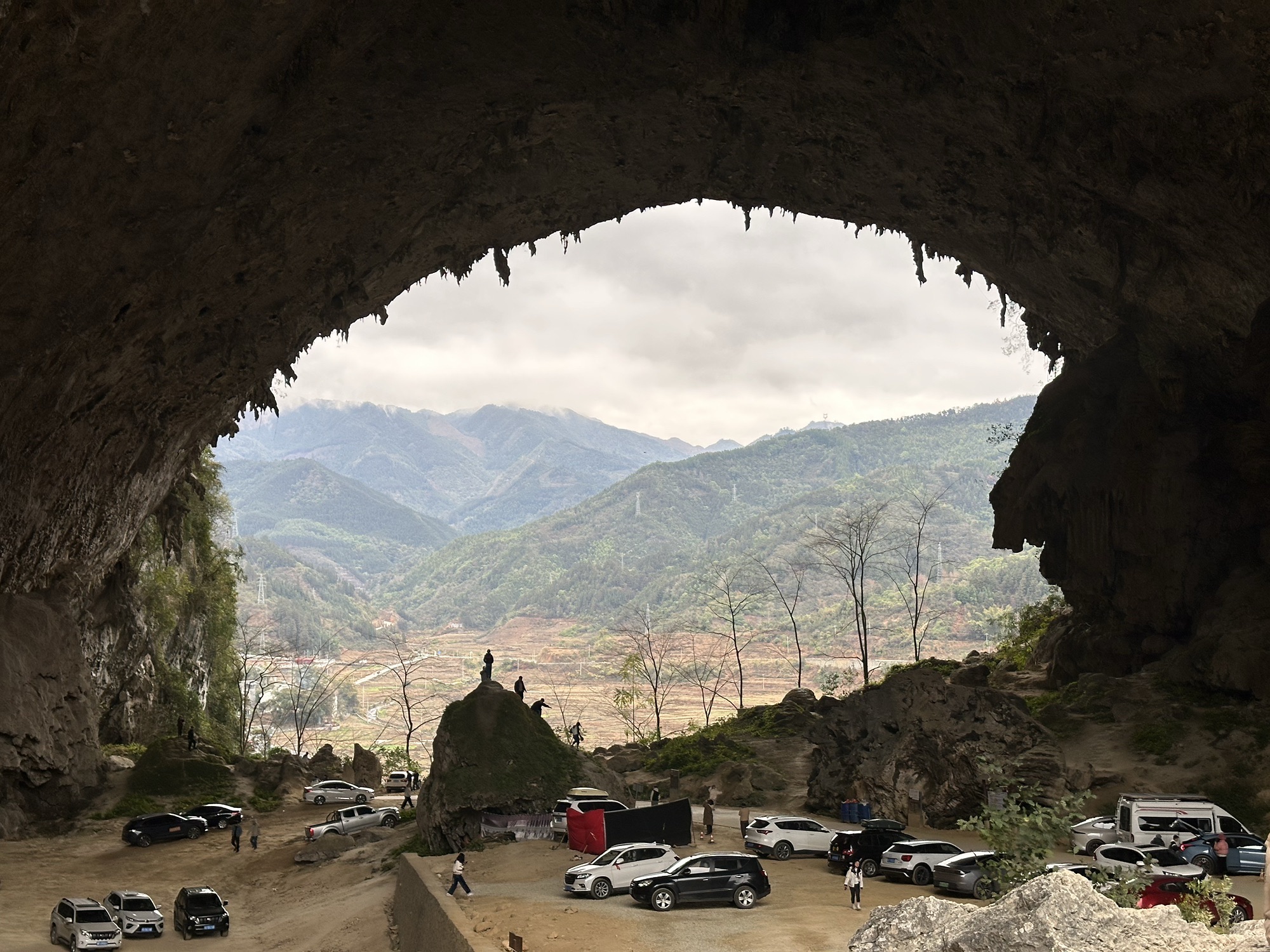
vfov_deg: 30.3
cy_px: 476
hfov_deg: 39.7
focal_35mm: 48
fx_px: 1761
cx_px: 635
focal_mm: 6.86
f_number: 1.78
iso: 64
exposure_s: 1/503
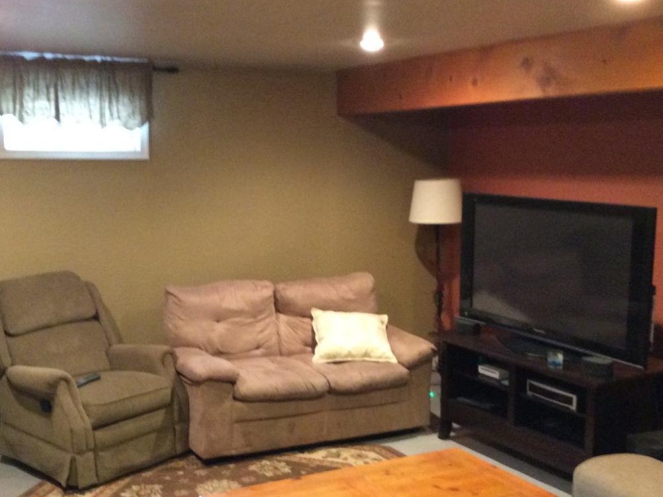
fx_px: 881
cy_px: 286
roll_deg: +0.4
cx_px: 275
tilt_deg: -9.0
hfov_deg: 41.1
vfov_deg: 31.5
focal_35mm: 46
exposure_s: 1/15
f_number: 2.4
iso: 320
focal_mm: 3.3
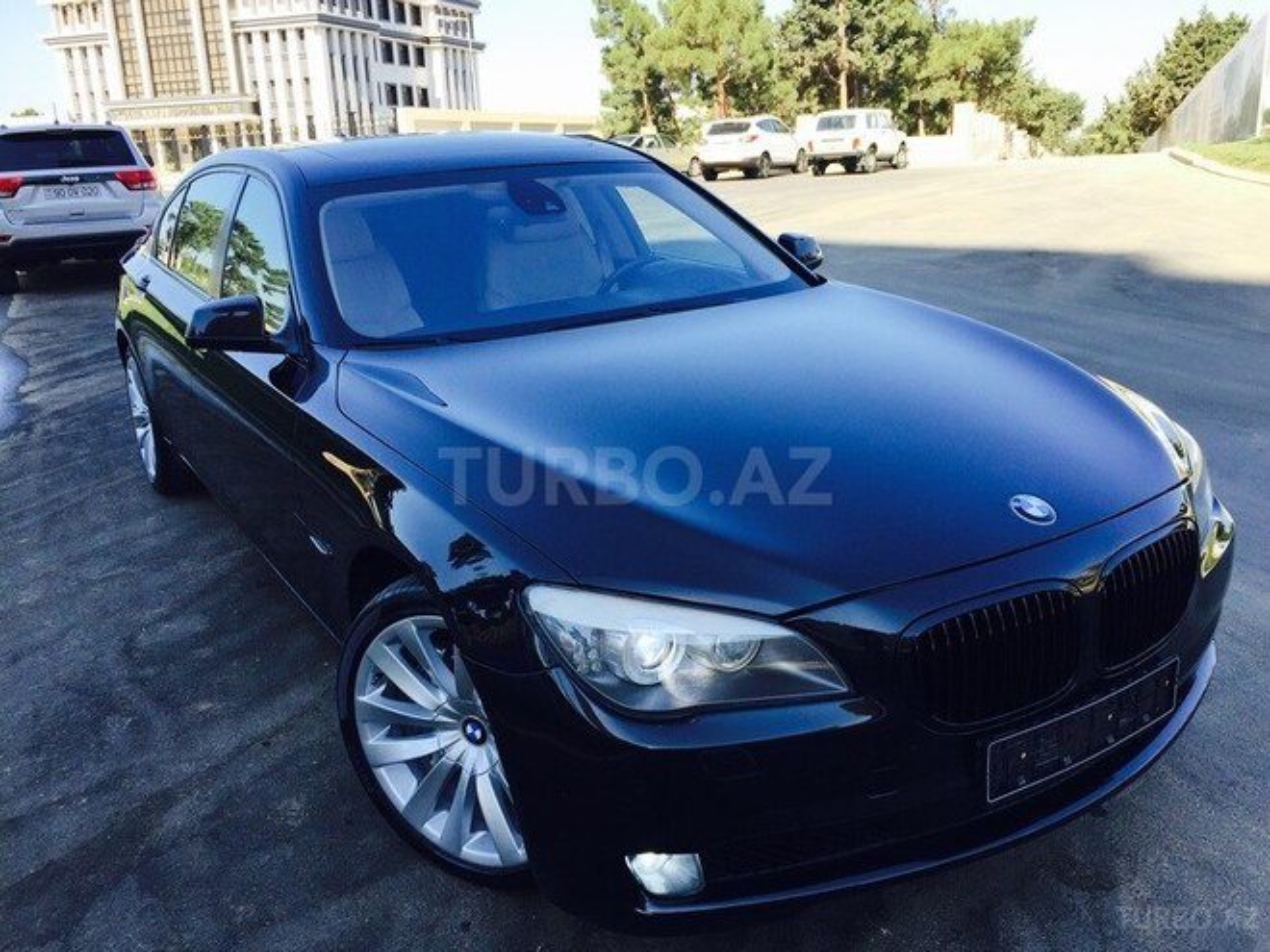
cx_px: 635
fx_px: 1064
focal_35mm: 29
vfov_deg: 48.2
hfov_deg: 61.7
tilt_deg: -16.0
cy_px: 476
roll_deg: +1.2
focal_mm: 4.15
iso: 32
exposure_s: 1/694
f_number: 2.2
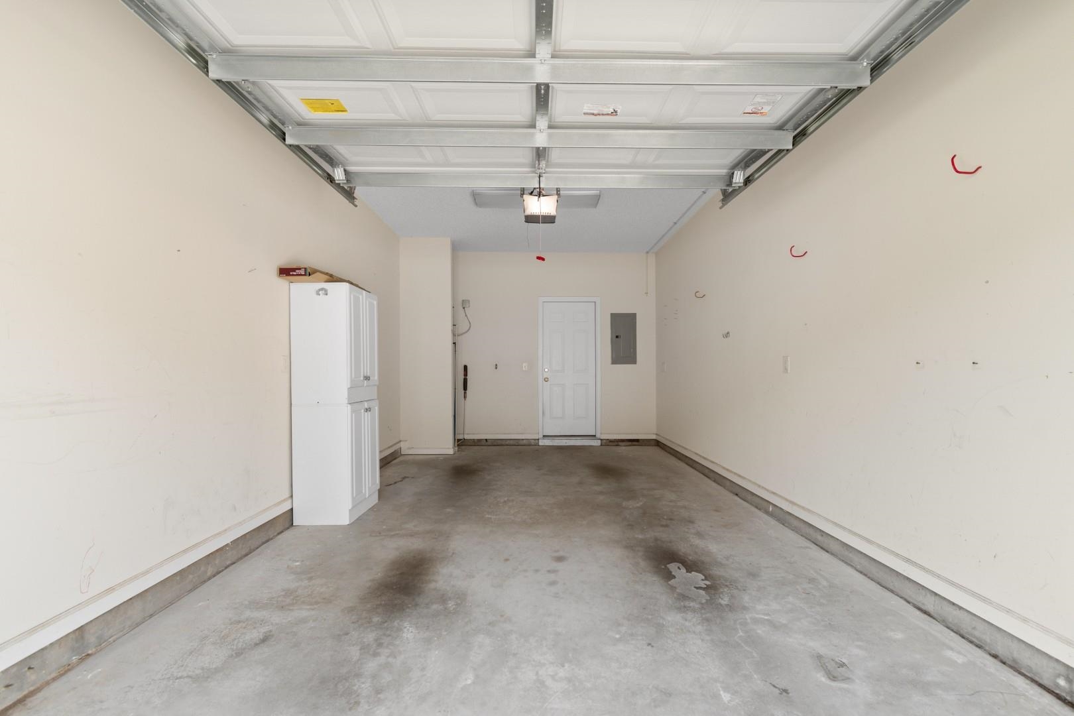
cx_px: 537
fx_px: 447
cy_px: 358
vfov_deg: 77.3
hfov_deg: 100.4
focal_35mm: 15
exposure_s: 1/60
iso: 100
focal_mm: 10
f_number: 4.5
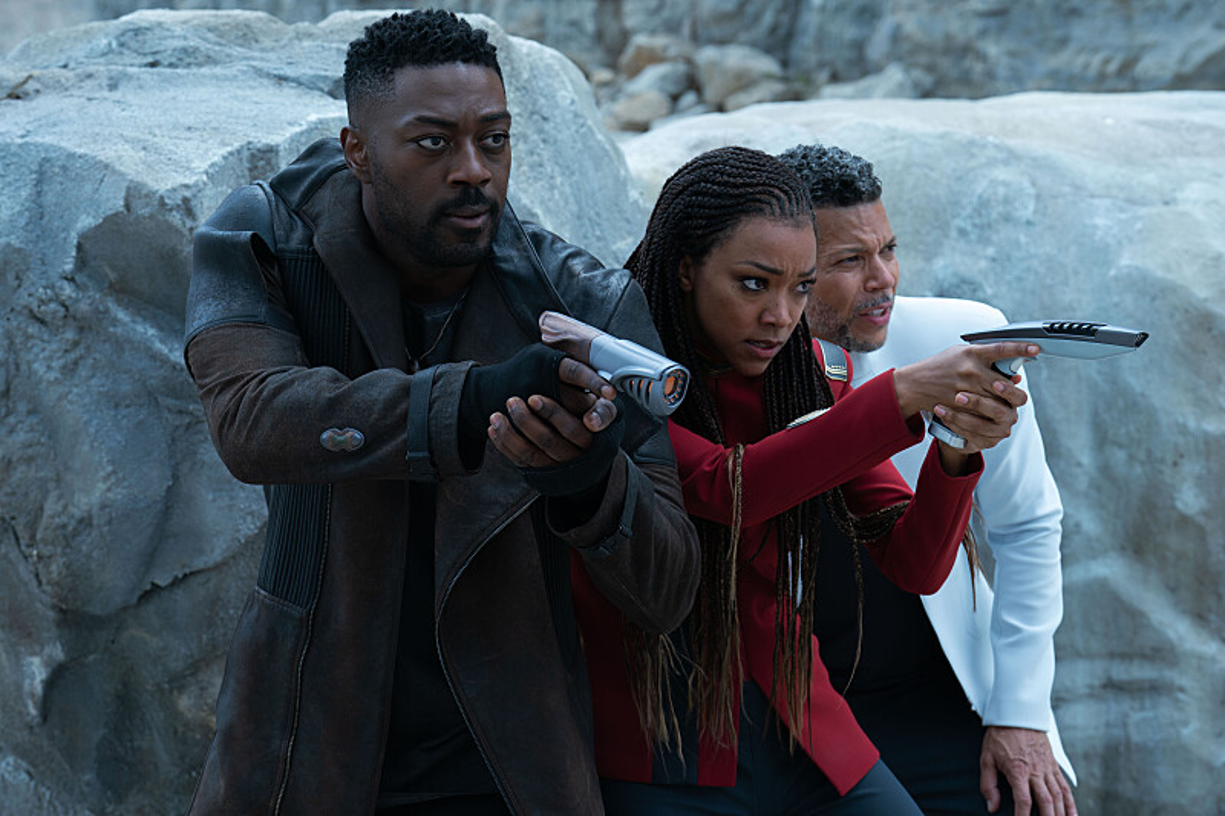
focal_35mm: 89
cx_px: 612
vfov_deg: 15.4
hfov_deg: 22.9
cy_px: 408
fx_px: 3028
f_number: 8
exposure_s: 1/250
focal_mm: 89
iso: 400
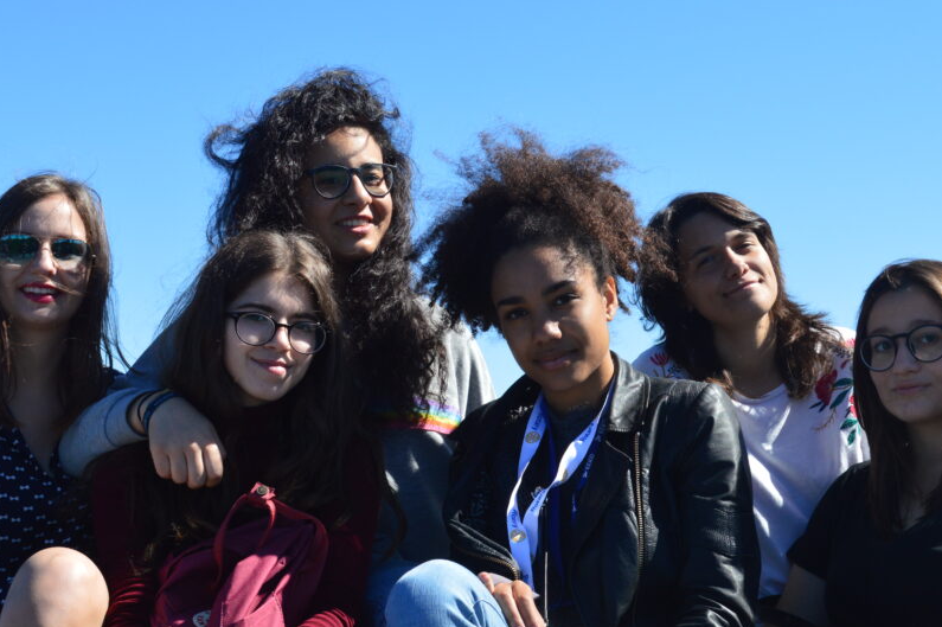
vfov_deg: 20.1
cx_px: 448
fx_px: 1769
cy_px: 335
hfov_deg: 29.8
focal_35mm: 68
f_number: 11
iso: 400
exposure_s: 1/400
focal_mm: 35
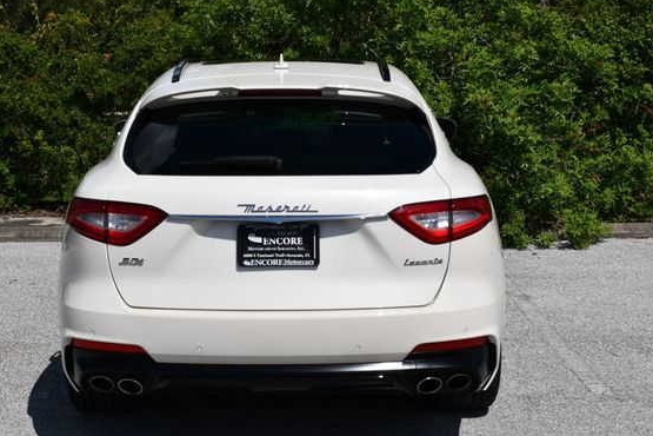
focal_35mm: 60
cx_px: 302
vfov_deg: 22.6
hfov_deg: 33.4
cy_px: 237
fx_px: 1088
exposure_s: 1/400
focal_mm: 26
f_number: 10
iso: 100
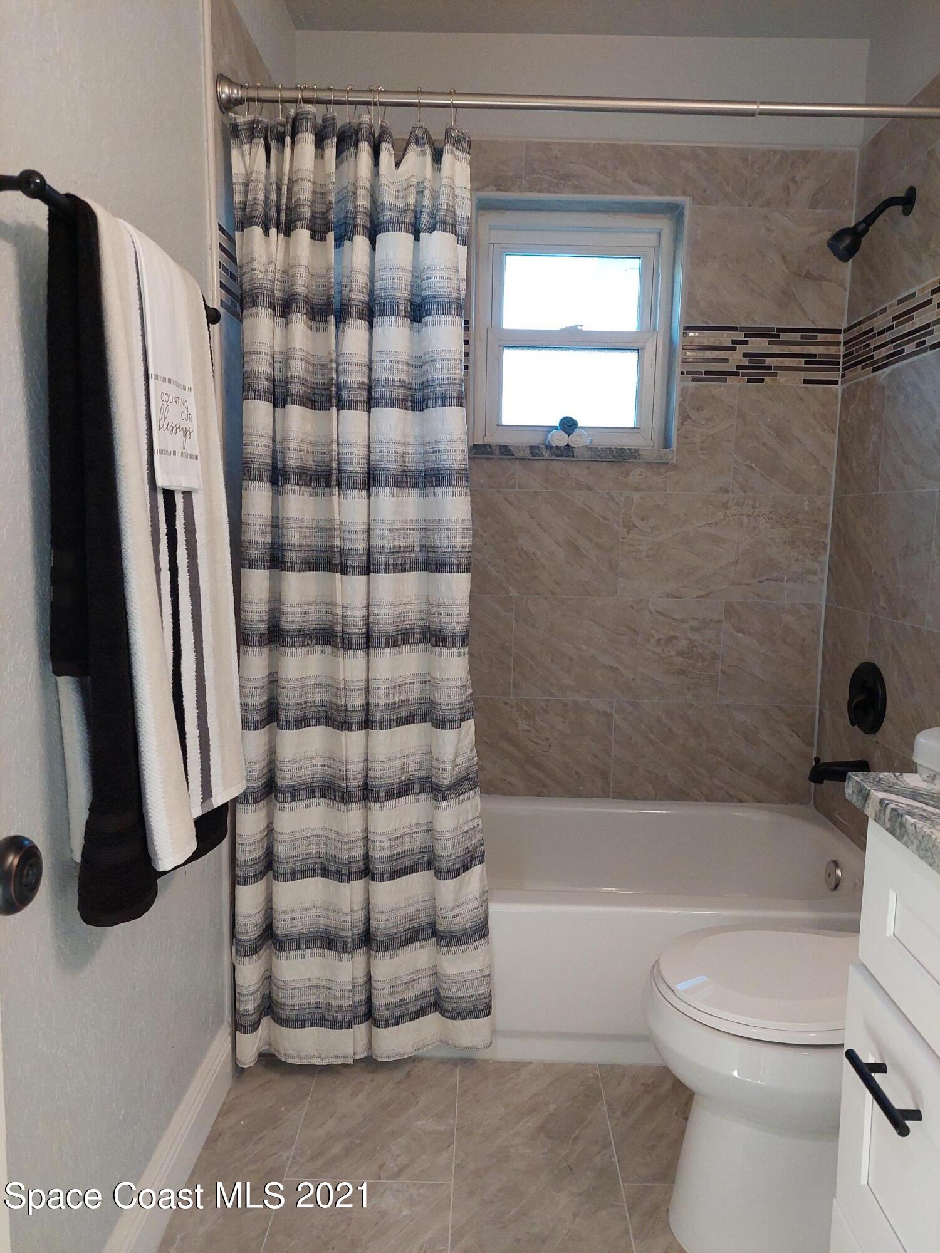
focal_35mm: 24
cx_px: 470
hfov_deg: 56.8
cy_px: 626
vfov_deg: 71.6
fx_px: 869
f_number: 1.8
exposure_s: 1/120
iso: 320
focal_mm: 5.23
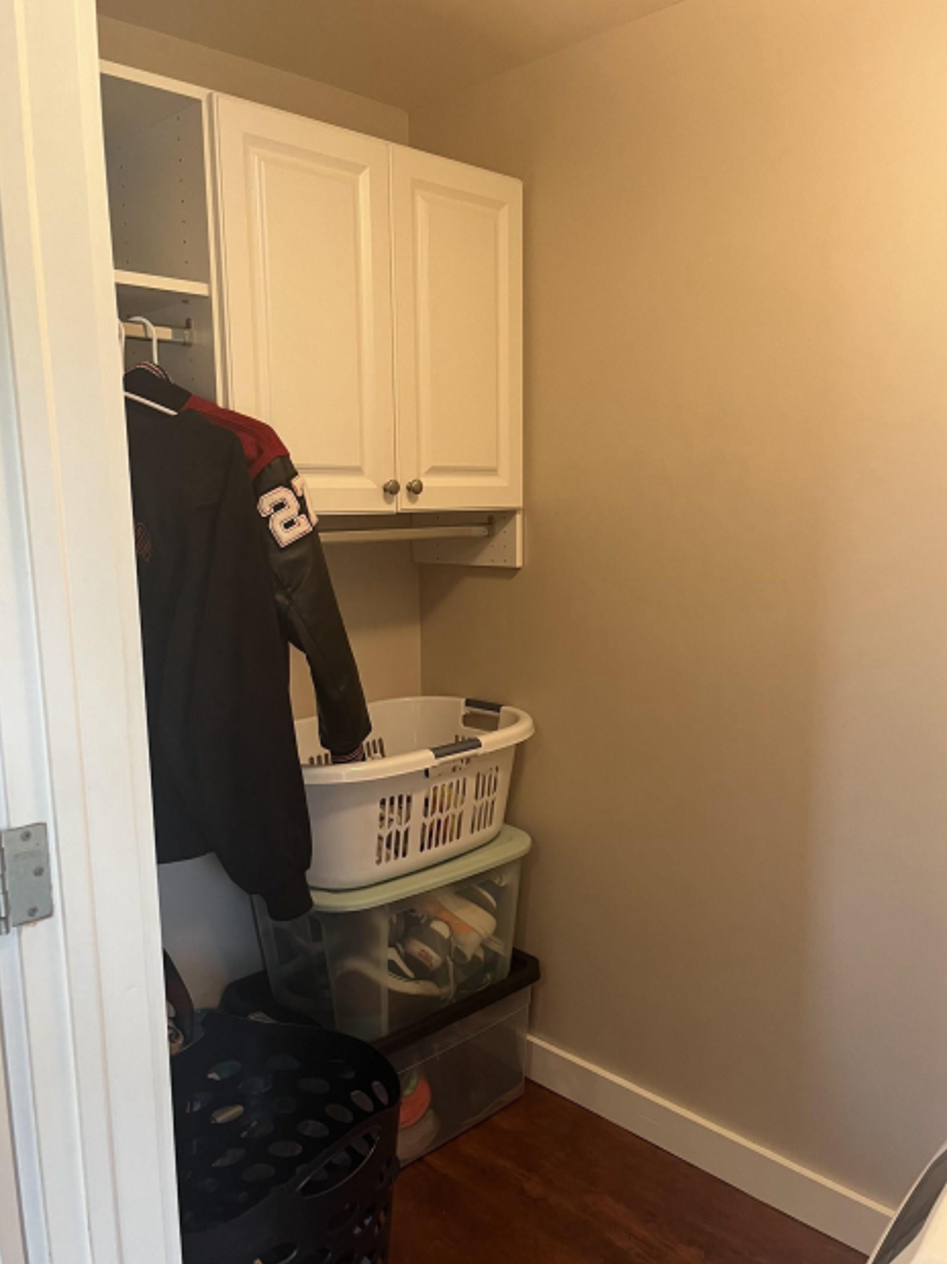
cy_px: 677
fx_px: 1022
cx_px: 467
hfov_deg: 49.7
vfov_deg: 63.4
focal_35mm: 28
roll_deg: +0.3
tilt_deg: -11.9
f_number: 1.6
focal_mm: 5.1
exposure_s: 1/60
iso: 160
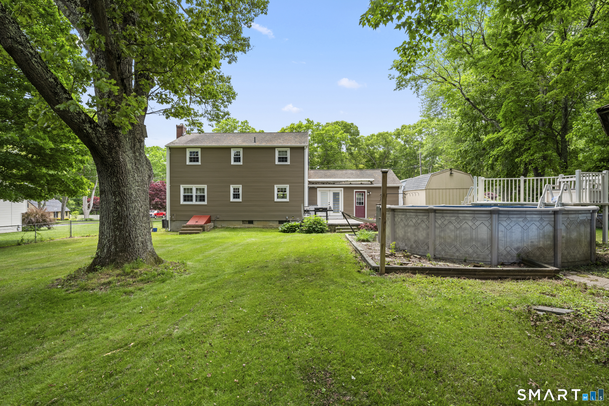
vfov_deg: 64.6
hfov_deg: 86.9
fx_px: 321
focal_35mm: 19
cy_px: 203
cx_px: 304
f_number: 9
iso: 320
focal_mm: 19
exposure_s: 1/60
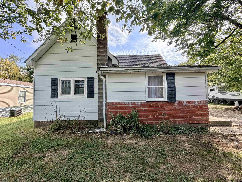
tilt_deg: +2.4
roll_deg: +1.1
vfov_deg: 85.7
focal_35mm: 14
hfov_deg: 102.1
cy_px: 91
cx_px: 121
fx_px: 98
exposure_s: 1/502
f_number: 2.2
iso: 50
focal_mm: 2.22
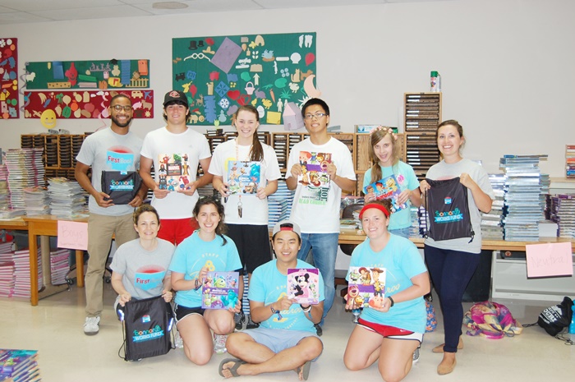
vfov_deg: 34.1
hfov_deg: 49.6
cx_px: 288
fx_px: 622
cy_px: 191
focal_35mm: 39
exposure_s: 1/60
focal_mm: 26
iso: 400
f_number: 4.2
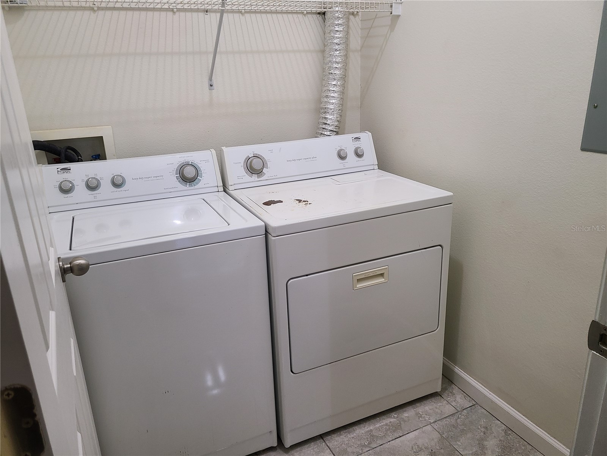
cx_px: 304
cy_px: 228
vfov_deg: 53.1
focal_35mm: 26
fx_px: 456
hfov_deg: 67.3
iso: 125
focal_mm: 5.4
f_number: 1.8
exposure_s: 1/60
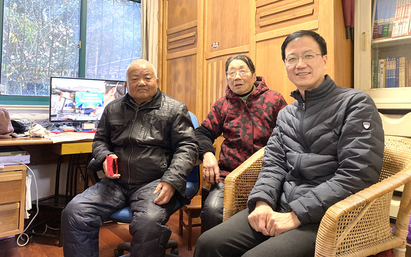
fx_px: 314
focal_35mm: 28
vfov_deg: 44.3
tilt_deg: +1.0
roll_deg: -0.5
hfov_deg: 66.5
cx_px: 203
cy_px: 102
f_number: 1.8
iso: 400
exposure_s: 1/33
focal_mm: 4.25
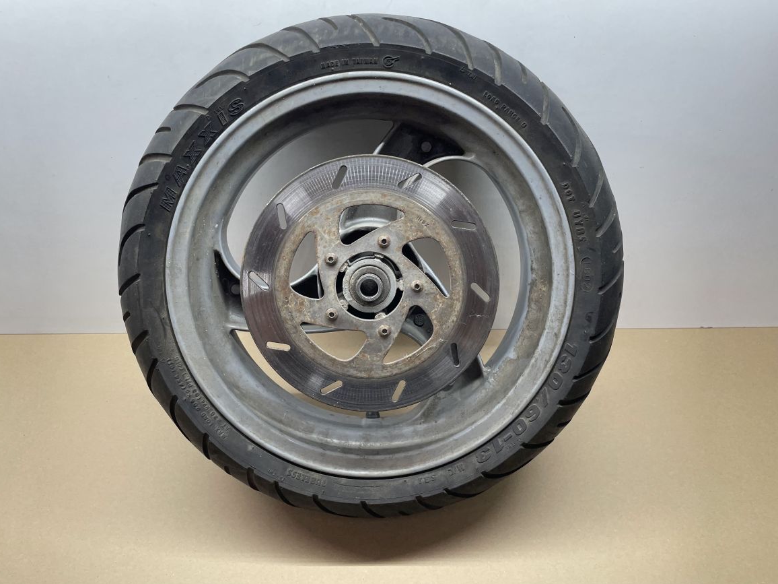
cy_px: 282
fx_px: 607
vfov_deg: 51.3
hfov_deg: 65.3
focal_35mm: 27
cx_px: 375
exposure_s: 1/100
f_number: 1.6
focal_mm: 4.2
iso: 64
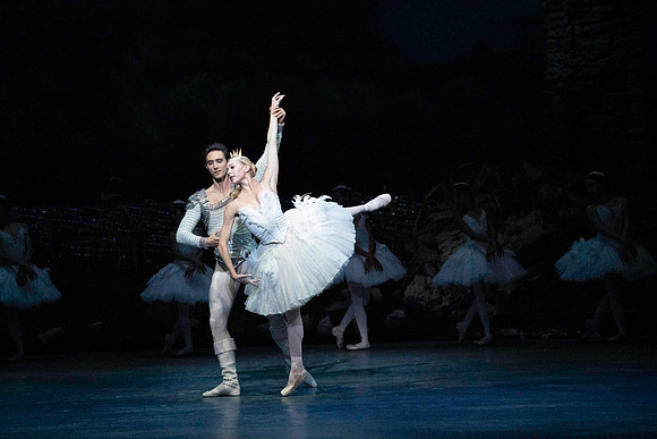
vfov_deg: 6.9
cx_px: 328
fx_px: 3651
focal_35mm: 200
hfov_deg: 10.3
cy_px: 220
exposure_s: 1/400
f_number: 5
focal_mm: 200
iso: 25600
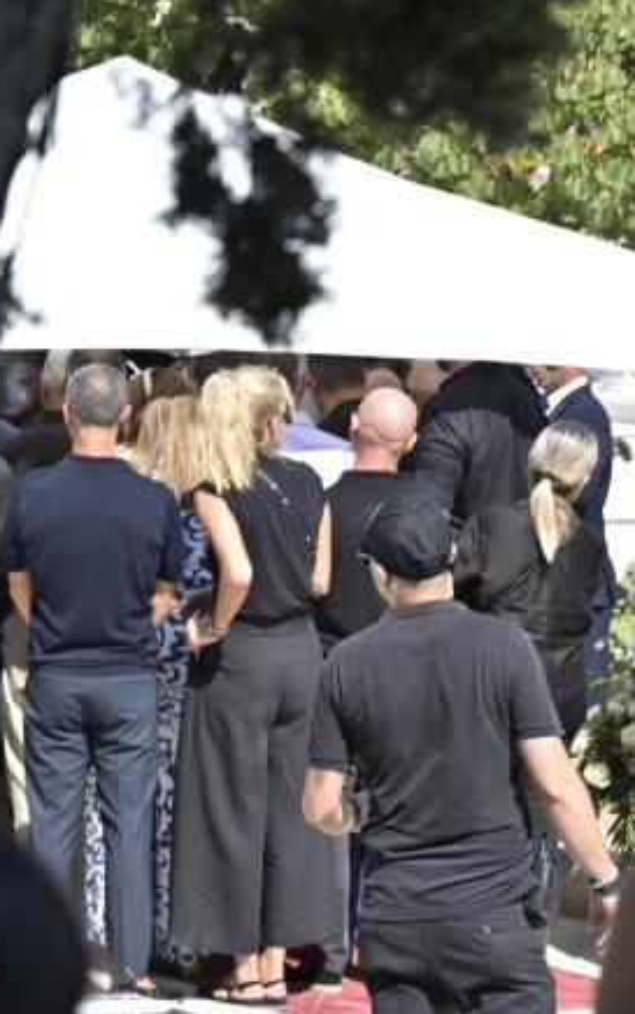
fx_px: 5752
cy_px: 506
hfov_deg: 6.3
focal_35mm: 208
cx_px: 365
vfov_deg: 10.1
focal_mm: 135
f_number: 8
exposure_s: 1/640
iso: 400
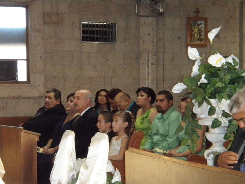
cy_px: 92
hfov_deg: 19.1
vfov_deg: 14.4
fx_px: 729
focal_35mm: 103
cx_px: 122
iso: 800
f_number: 4.8
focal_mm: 18.28
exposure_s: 1/80
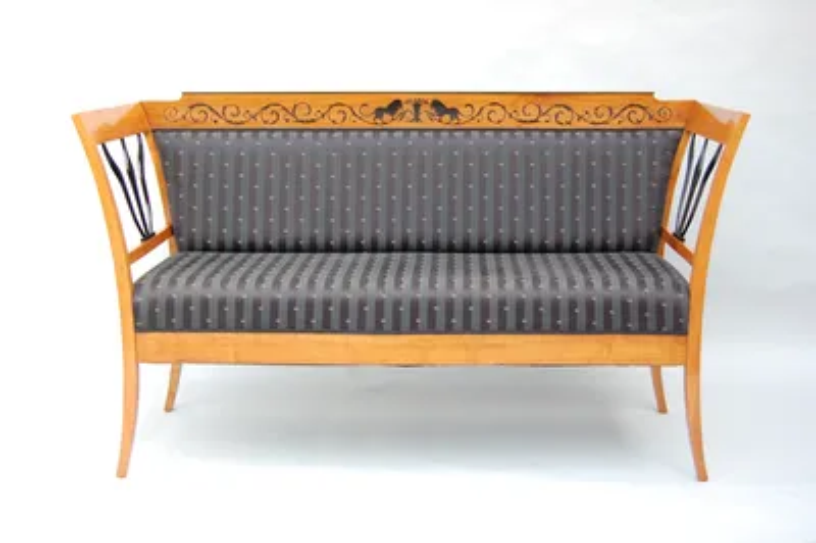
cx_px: 408
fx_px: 1087
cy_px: 272
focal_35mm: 48
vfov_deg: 28.0
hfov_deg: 41.1
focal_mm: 32
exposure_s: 1/80
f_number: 4.5
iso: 400
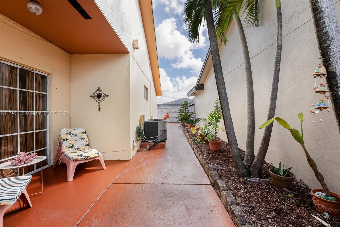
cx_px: 170
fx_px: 132
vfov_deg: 81.3
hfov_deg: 104.2
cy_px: 114
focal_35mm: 14
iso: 200
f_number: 10
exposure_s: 1/50
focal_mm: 14
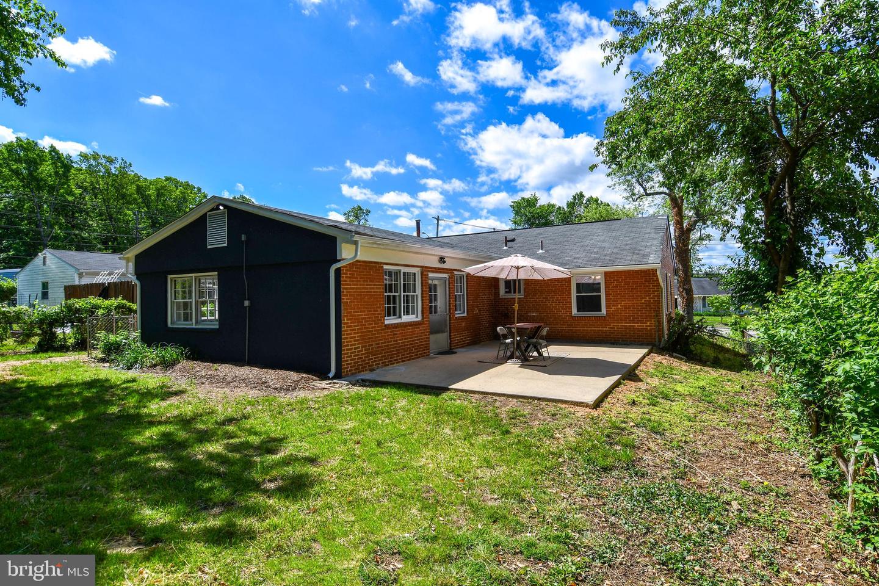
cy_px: 293
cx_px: 440
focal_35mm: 18
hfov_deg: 90.0
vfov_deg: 67.4
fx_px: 439
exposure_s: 1/320
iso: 100
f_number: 9
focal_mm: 12
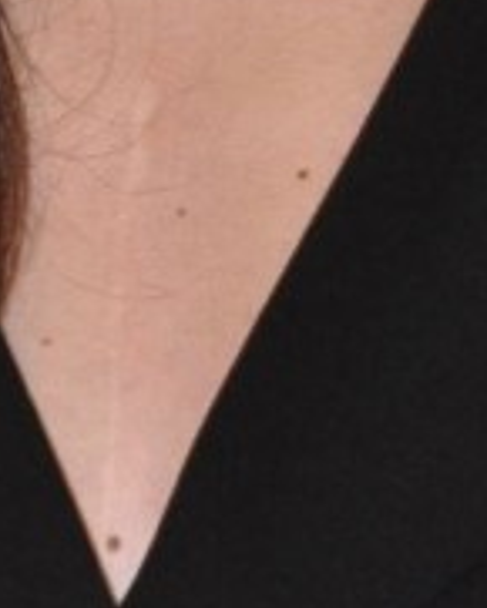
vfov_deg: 2.1
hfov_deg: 1.7
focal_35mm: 929
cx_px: 244
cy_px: -642
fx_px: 16732
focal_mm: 125
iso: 800
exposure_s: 1/60
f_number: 5.6
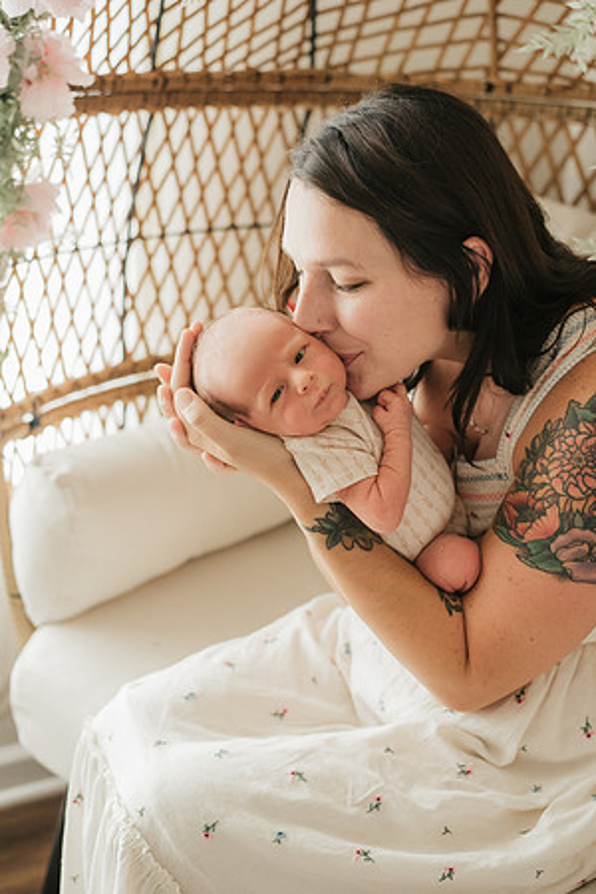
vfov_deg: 39.6
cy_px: 447
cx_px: 298
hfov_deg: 27.0
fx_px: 1242
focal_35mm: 50
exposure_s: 1/320
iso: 1600
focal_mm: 50
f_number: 2.8
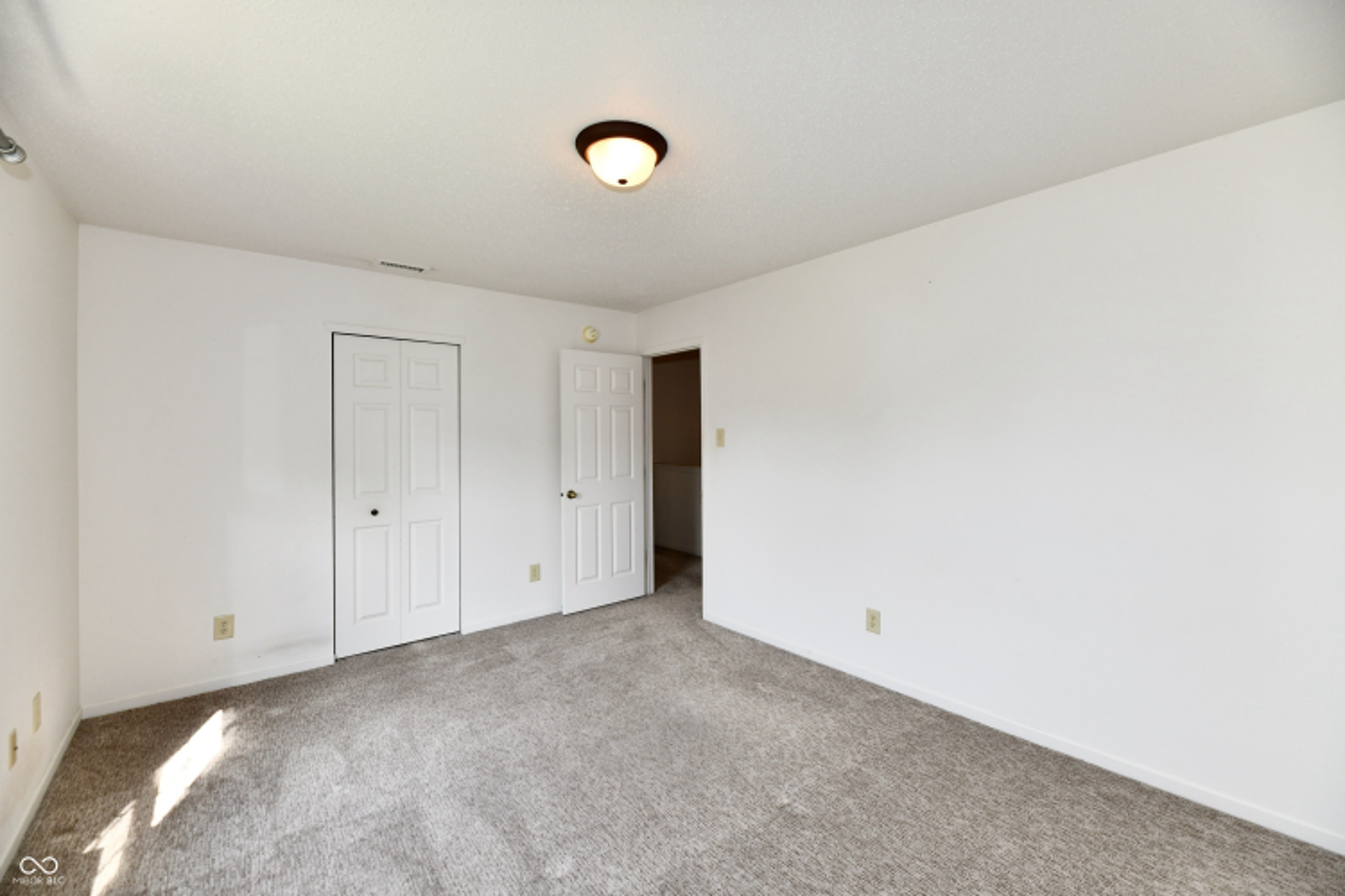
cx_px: 672
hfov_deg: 104.3
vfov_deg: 81.2
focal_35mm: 14
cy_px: 448
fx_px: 523
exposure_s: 1/100
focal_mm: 14
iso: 640
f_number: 6.3
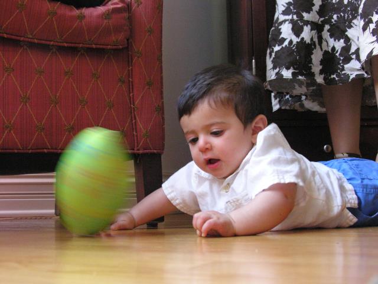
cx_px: 189
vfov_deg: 29.1
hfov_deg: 38.2
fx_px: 546
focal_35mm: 50
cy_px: 142
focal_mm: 12.7
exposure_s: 1/22.4
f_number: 3.1
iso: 400
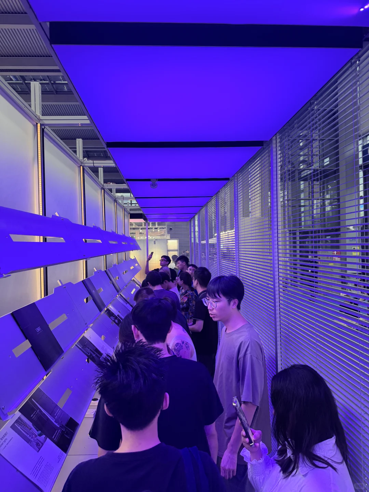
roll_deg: +1.9
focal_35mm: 24
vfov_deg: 71.6
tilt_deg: +0.0
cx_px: 184
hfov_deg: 56.8
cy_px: 246
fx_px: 341
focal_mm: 6.76
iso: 125
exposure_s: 1/118
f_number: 1.78
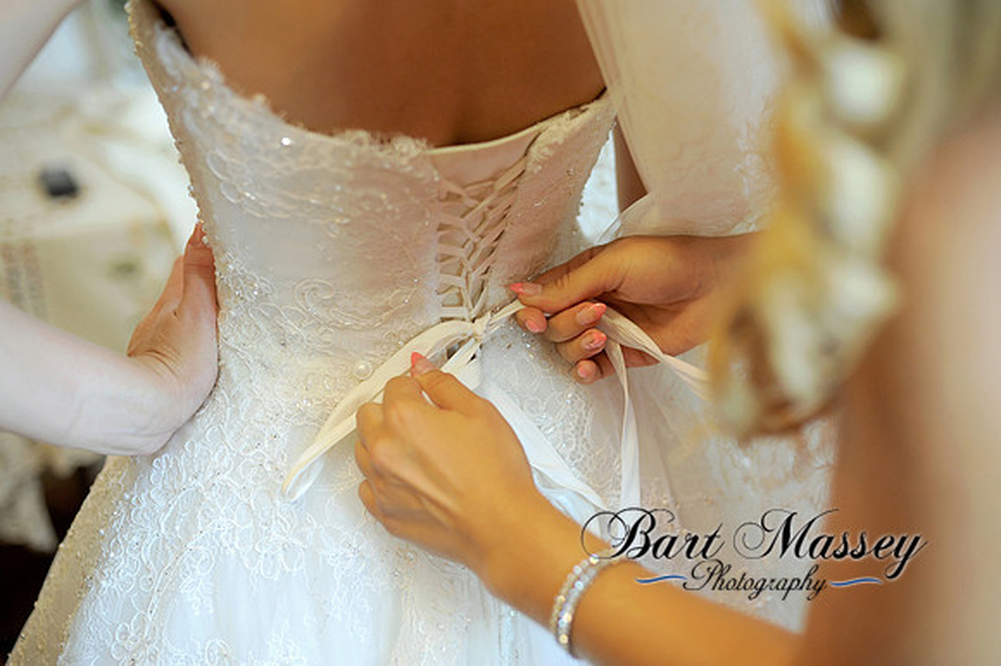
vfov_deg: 27.0
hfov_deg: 39.6
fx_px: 1389
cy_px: 333
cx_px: 500
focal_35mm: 50
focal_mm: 50
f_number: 2.2
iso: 500
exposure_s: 1/60
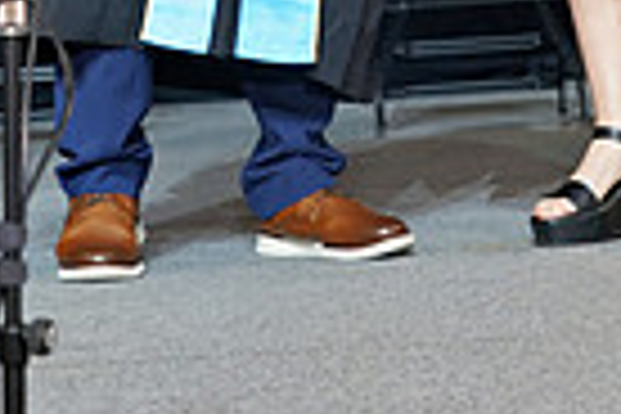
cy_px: -436
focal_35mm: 199
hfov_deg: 10.3
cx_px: 324
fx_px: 3432
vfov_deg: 6.7
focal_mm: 61
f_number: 5.6
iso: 500
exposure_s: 1/80
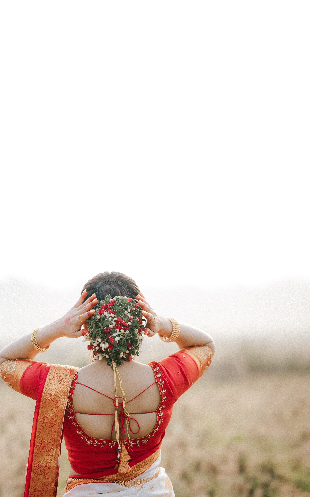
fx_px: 1176
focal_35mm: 87
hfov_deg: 15.0
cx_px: 158
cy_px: 249
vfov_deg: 23.8
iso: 500
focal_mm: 85
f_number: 1.4
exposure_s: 1/5000
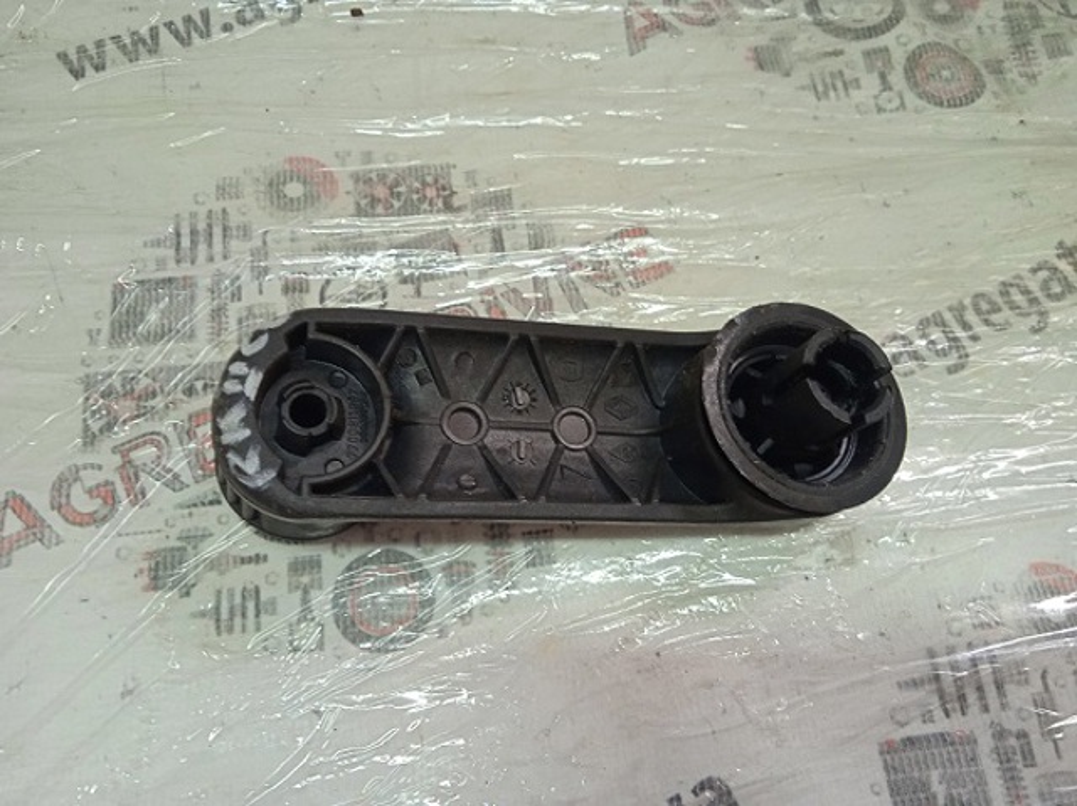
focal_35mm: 28
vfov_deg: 49.7
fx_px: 871
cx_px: 538
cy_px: 403
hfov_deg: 63.5
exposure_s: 1/33.3
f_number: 2.2
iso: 268
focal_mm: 3.43
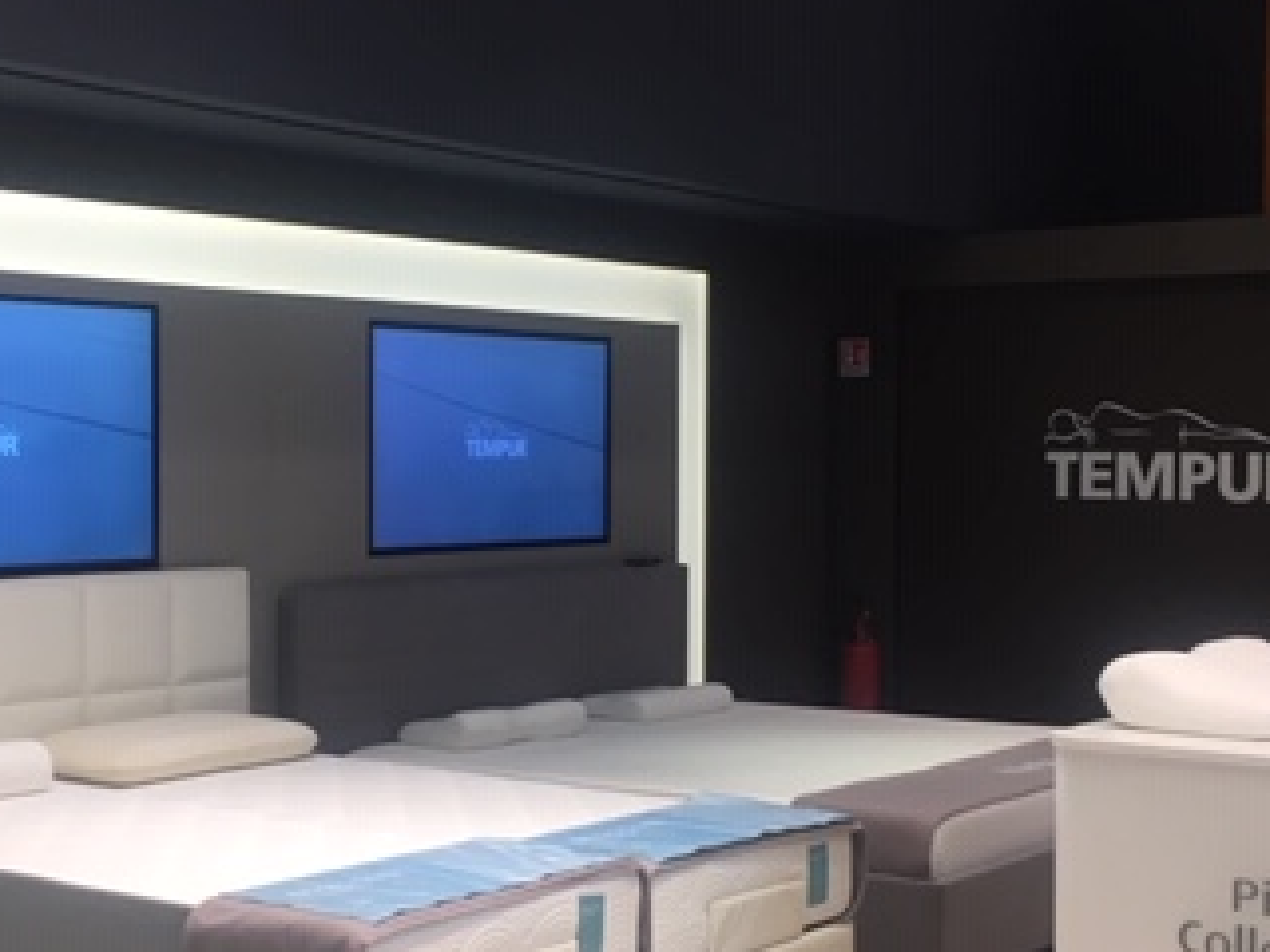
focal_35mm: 58
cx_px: 536
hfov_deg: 33.2
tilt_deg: -1.6
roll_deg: +1.1
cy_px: 516
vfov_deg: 25.2
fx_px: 2128
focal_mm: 4.15
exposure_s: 1/33
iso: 25
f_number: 2.2
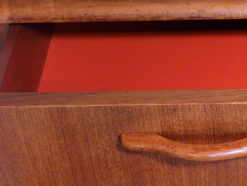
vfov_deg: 11.5
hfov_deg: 15.1
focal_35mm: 128
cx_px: 247
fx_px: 914
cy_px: 148
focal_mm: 7.2
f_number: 3.2
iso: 125
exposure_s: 1/40
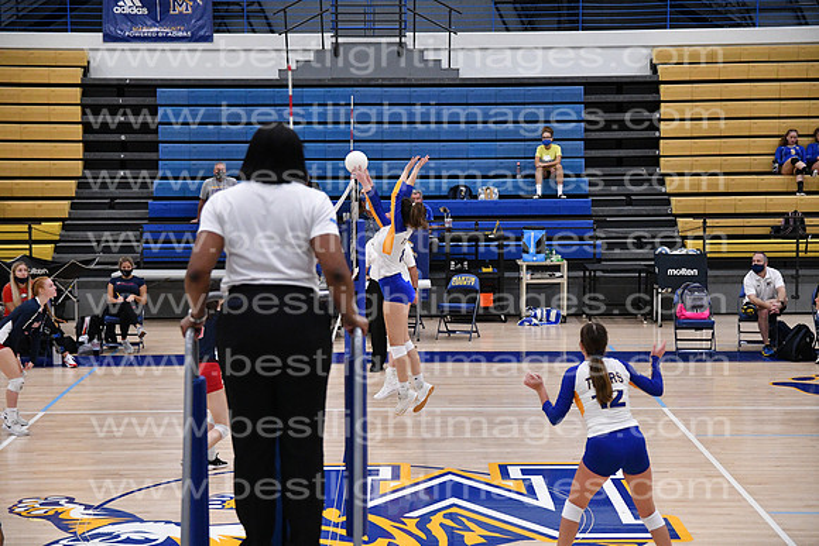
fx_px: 1707
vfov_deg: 18.2
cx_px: 410
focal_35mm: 75
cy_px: 273
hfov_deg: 27.0
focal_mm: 50
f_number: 3.2
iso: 5000
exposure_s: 1/1000
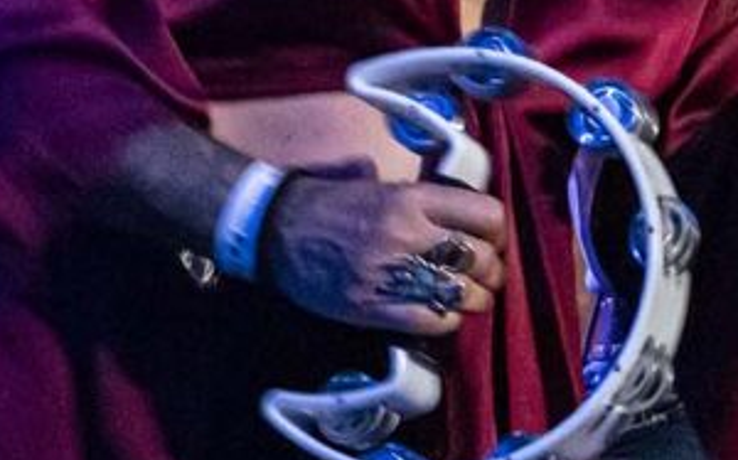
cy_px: -192
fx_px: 7095
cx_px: 734
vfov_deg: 3.7
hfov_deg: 5.9
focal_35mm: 353
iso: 32000
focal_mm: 91
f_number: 10
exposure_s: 1/60
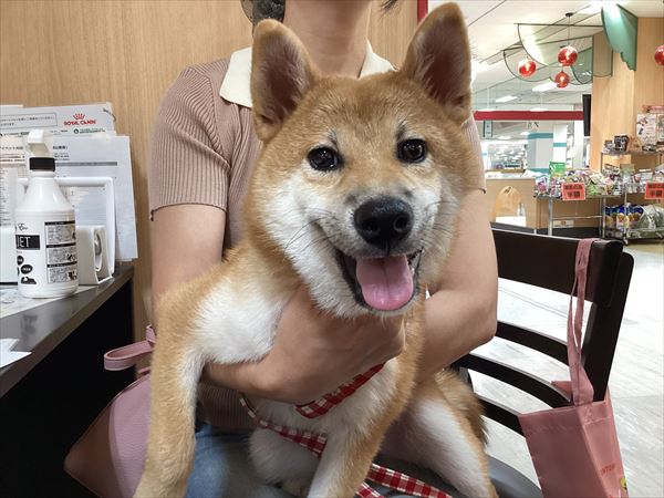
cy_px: 249
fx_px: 595
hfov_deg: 58.4
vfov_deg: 45.4
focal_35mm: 31
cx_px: 332
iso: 160
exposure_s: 1/60
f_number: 2.4
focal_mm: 3.3
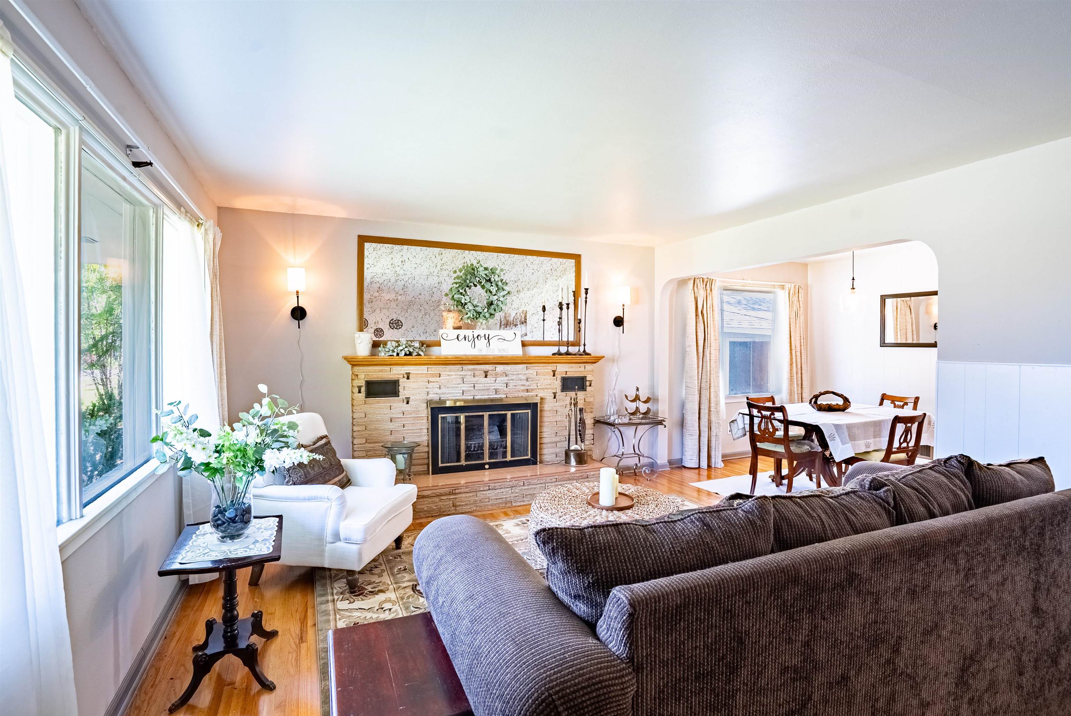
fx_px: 476
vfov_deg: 73.8
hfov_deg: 96.7
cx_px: 536
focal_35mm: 16
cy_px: 358
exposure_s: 1/250
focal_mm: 16
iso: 400
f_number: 8
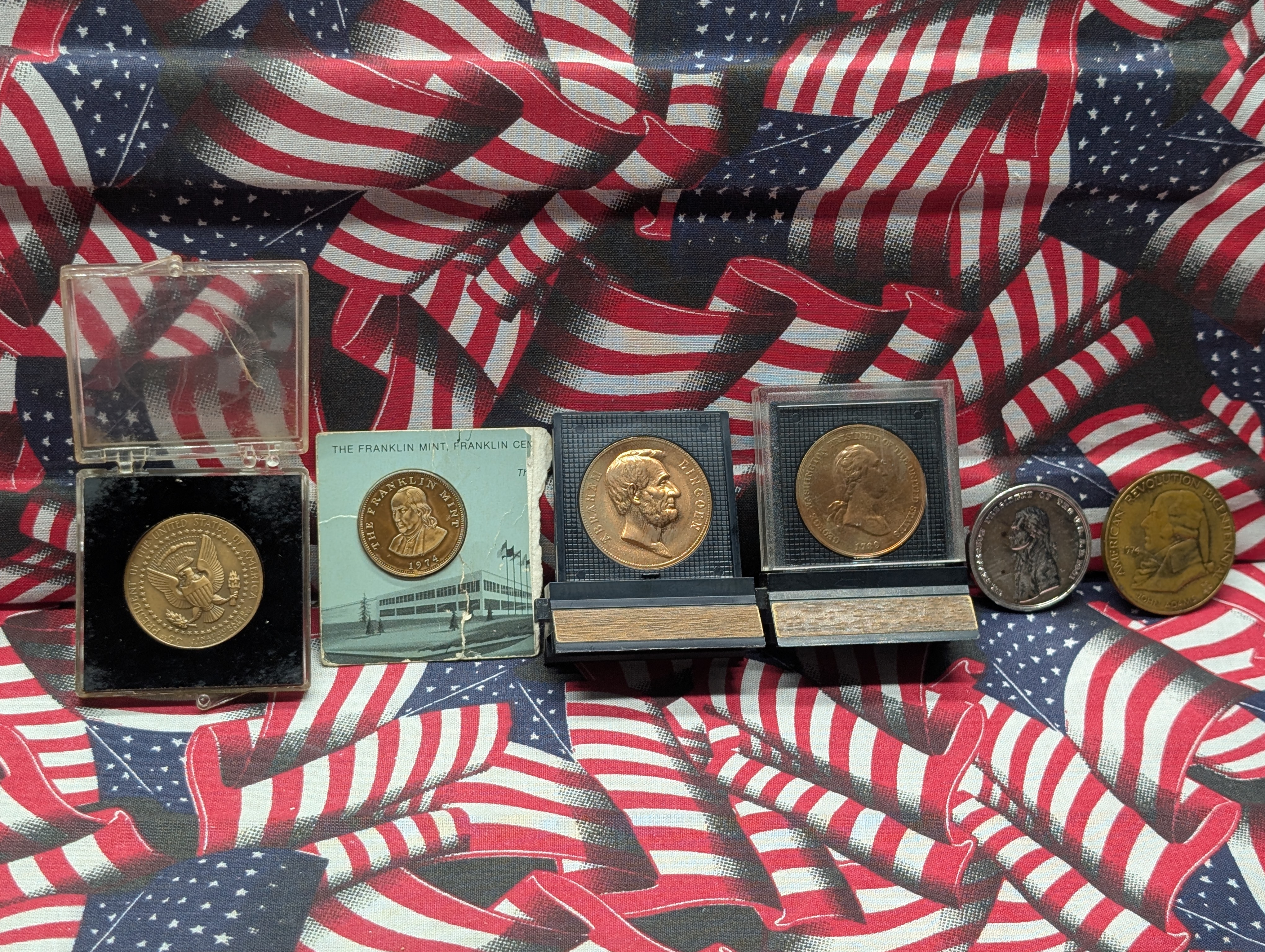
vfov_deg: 29.7
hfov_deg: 38.9
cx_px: 632
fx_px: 1793
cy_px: 476
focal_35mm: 49
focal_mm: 6.9
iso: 26
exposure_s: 1/31.3
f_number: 1.68
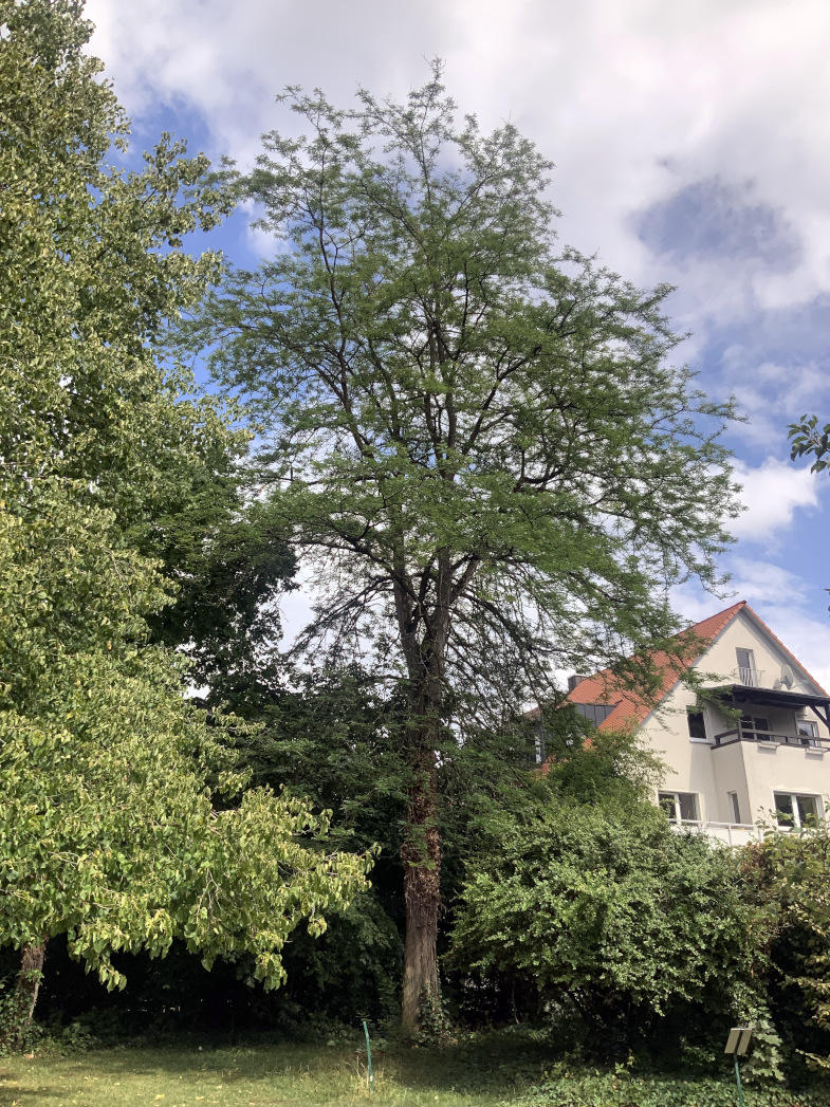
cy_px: 554
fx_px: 927
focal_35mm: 29
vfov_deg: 61.7
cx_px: 415
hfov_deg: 48.2
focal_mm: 3
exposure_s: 1/1250
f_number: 1.8
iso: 16
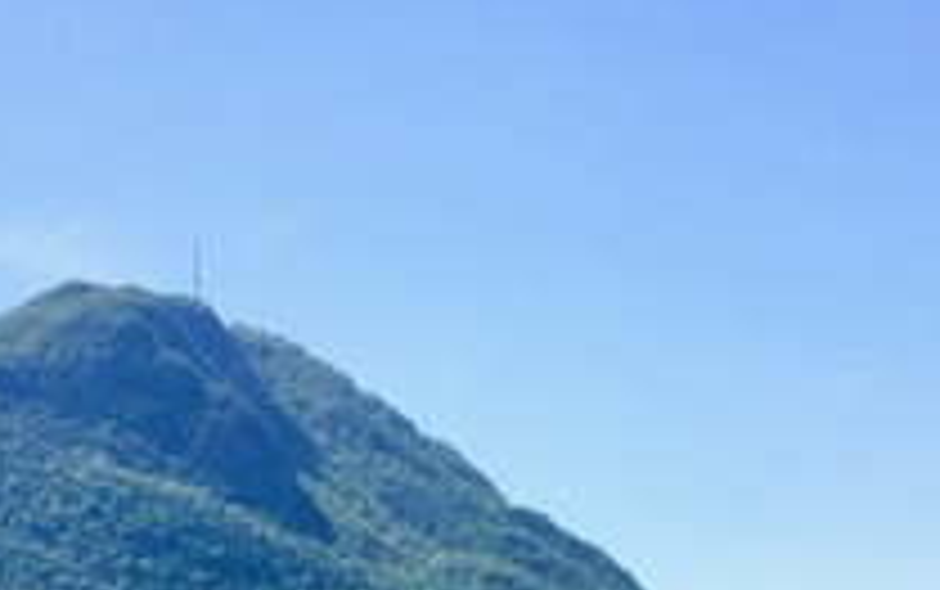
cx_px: 621
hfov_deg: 22.0
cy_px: 919
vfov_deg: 13.1
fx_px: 2410
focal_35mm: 94
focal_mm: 4.15
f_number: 2.2
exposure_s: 1/2083
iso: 32
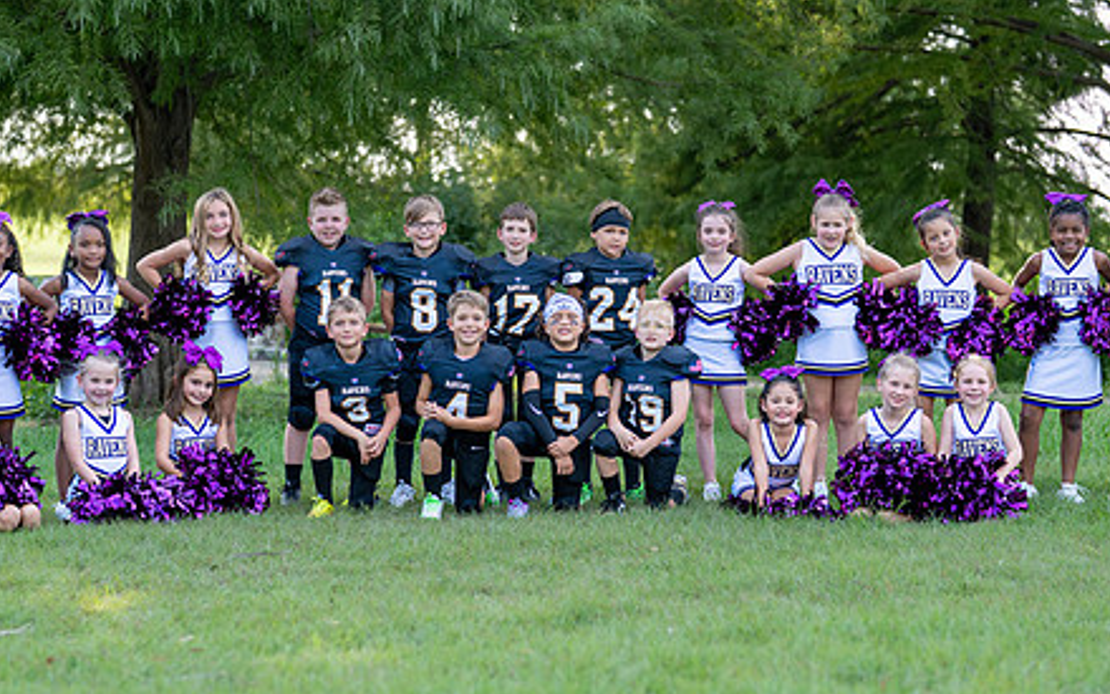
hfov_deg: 26.1
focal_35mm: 79
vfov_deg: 16.5
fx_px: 2390
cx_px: 539
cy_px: 324
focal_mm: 50
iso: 100
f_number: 2
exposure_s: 1/640
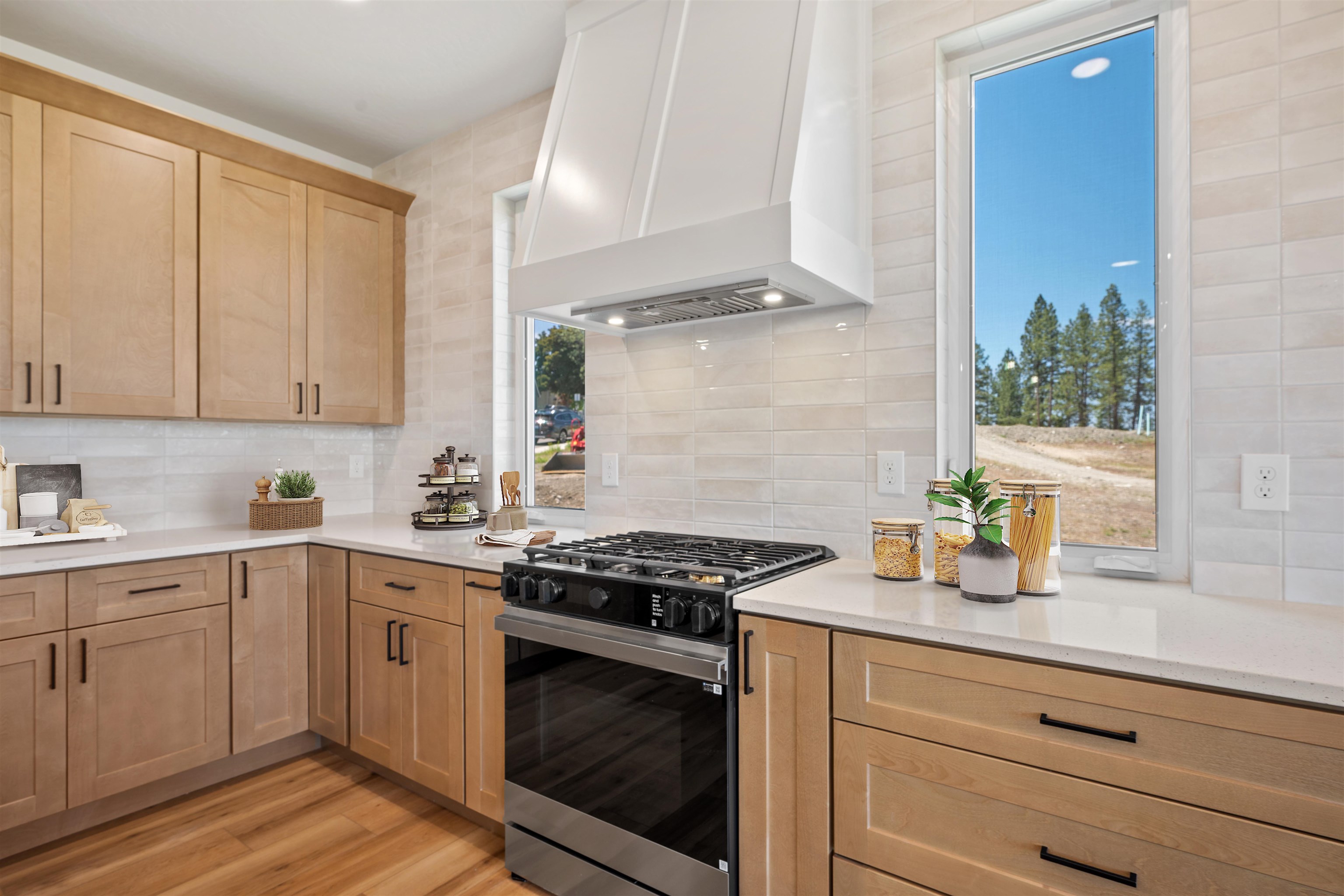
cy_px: 448
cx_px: 672
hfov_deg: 91.6
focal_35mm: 18
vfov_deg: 68.9
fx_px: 653
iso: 100
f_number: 8
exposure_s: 1
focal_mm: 17.5
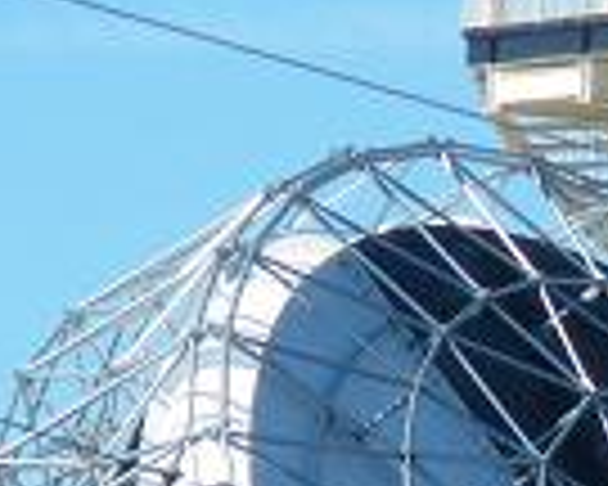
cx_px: 964
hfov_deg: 2.3
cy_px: 711
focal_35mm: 858
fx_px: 15439
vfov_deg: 1.8
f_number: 5.4
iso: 64
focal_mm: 26.2
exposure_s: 1/250
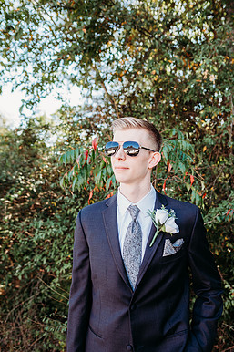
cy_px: 186
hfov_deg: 46.2
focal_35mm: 28
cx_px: 136
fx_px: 273
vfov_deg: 65.4
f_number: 2.8
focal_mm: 24
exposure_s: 1/400
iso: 200
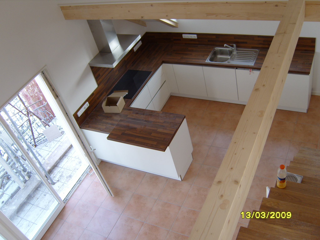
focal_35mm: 35
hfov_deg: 52.6
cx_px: 160
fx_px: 324
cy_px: 120
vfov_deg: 40.7
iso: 80
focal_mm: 7.4
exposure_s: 1/45
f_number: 2.8
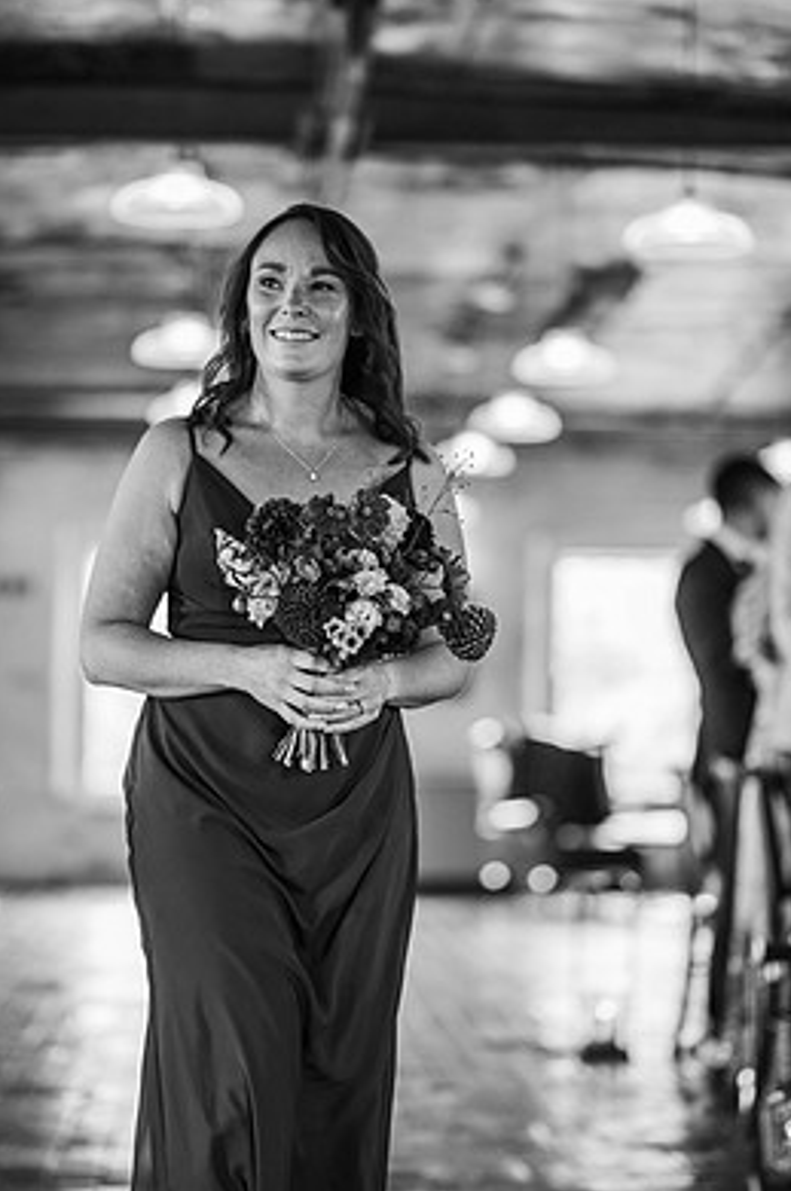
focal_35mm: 98
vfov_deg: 20.8
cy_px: 641
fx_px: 3238
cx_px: 368
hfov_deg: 13.9
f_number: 2
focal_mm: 85
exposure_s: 1/200
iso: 900
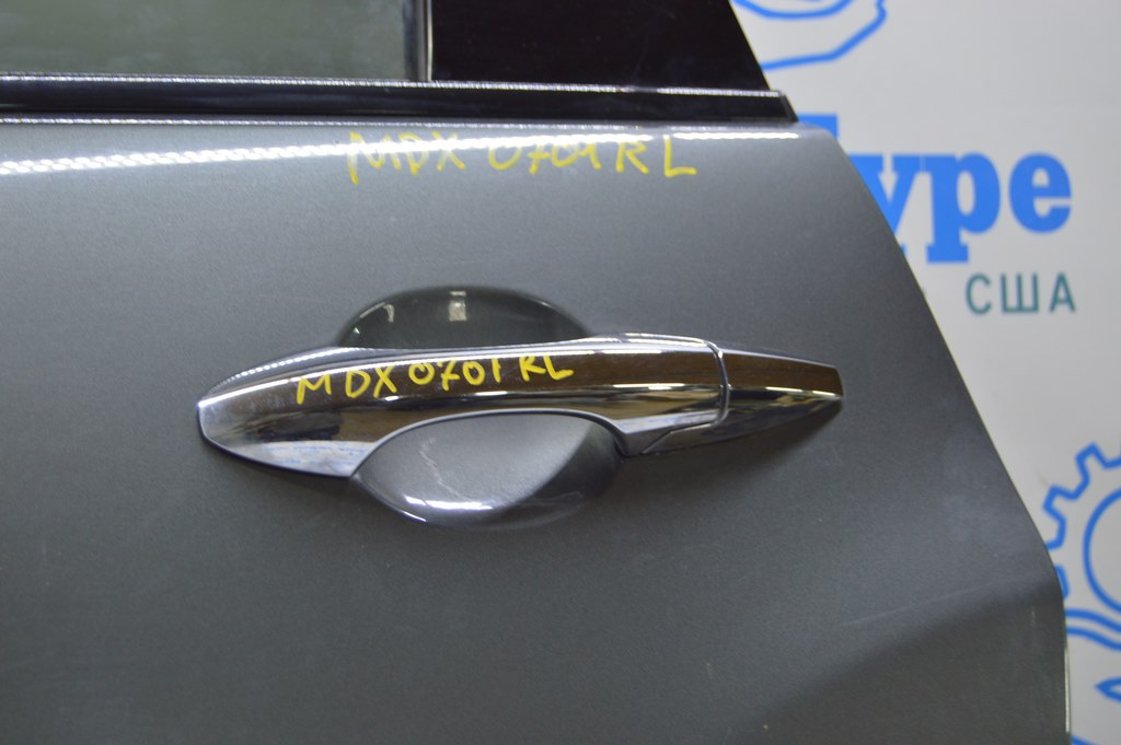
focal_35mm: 60
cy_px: 372
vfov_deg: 22.6
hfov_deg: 33.4
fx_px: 1867
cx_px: 560
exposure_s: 1/20
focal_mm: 40
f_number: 5.6
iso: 400
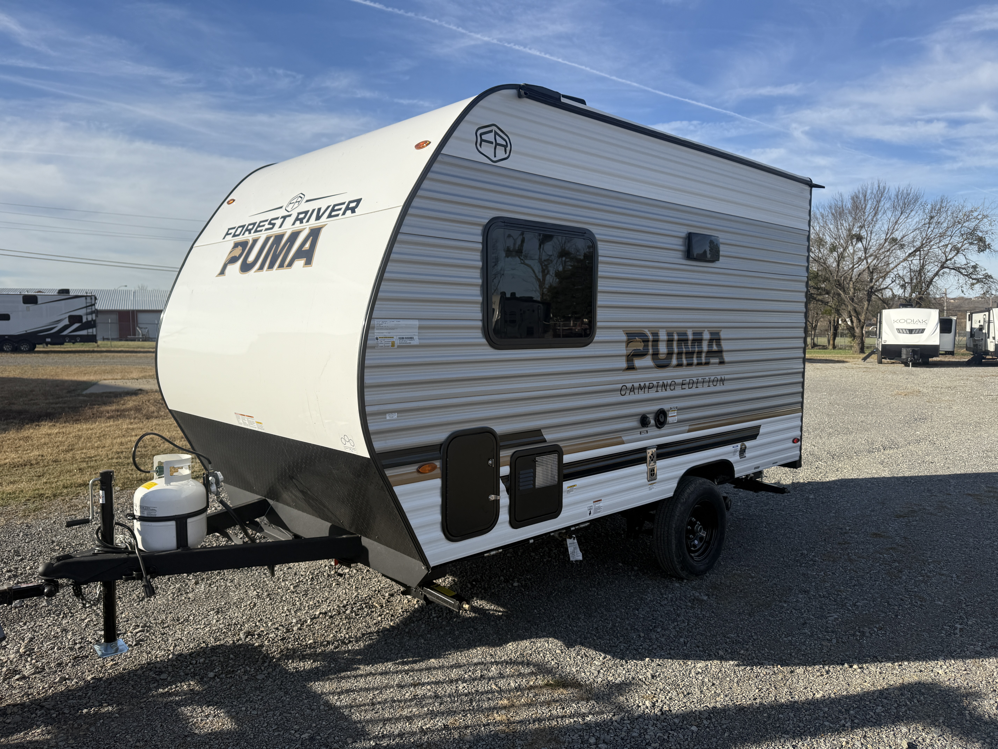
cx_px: 499
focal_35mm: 24
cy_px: 374
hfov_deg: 71.6
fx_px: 692
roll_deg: +1.1
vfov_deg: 56.8
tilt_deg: -5.2
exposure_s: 1/5714
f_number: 1.78
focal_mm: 6.76
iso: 80
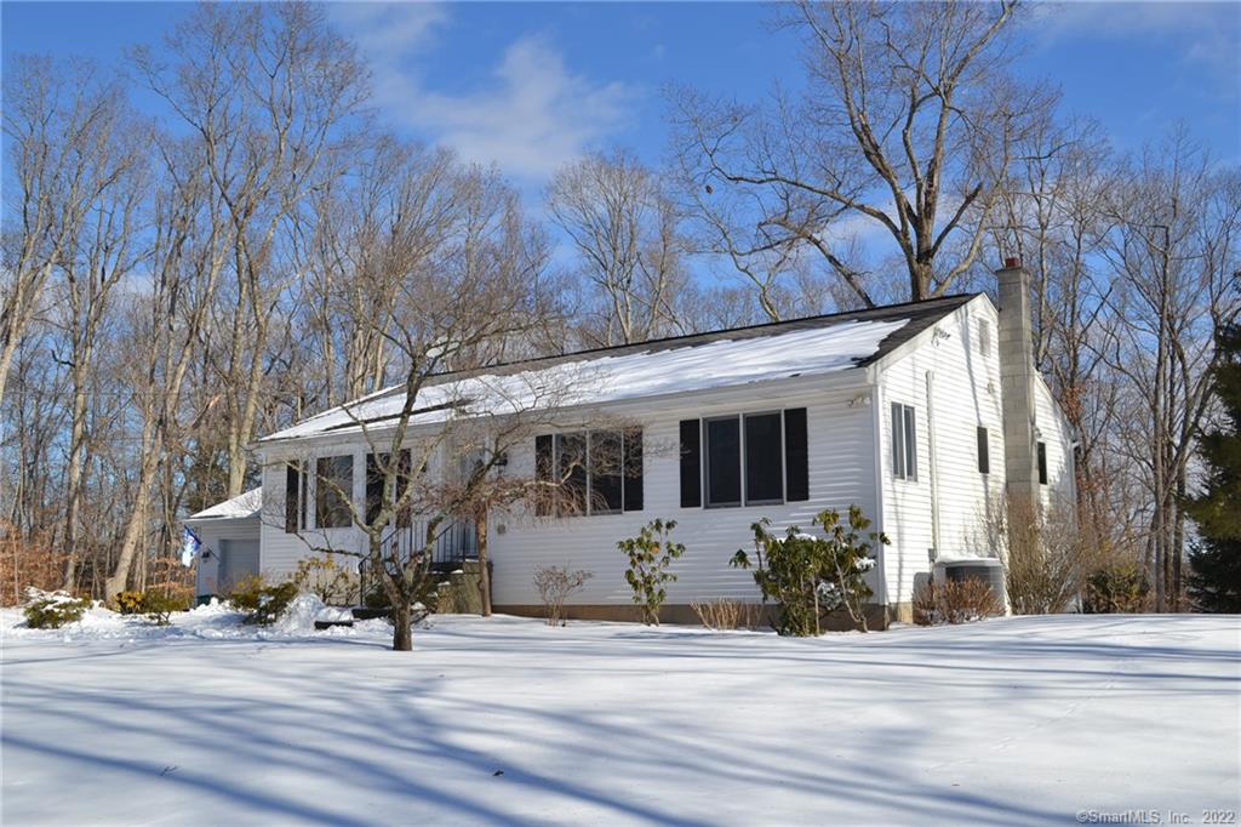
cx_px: 620
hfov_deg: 53.1
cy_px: 414
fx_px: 1241
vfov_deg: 36.8
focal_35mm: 36
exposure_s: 1/320
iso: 100
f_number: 8
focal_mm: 24
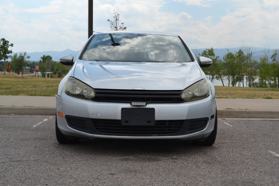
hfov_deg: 37.9
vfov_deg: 25.8
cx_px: 140
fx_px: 407
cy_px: 93
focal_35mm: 52
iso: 100
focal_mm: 35
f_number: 8
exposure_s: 1/250
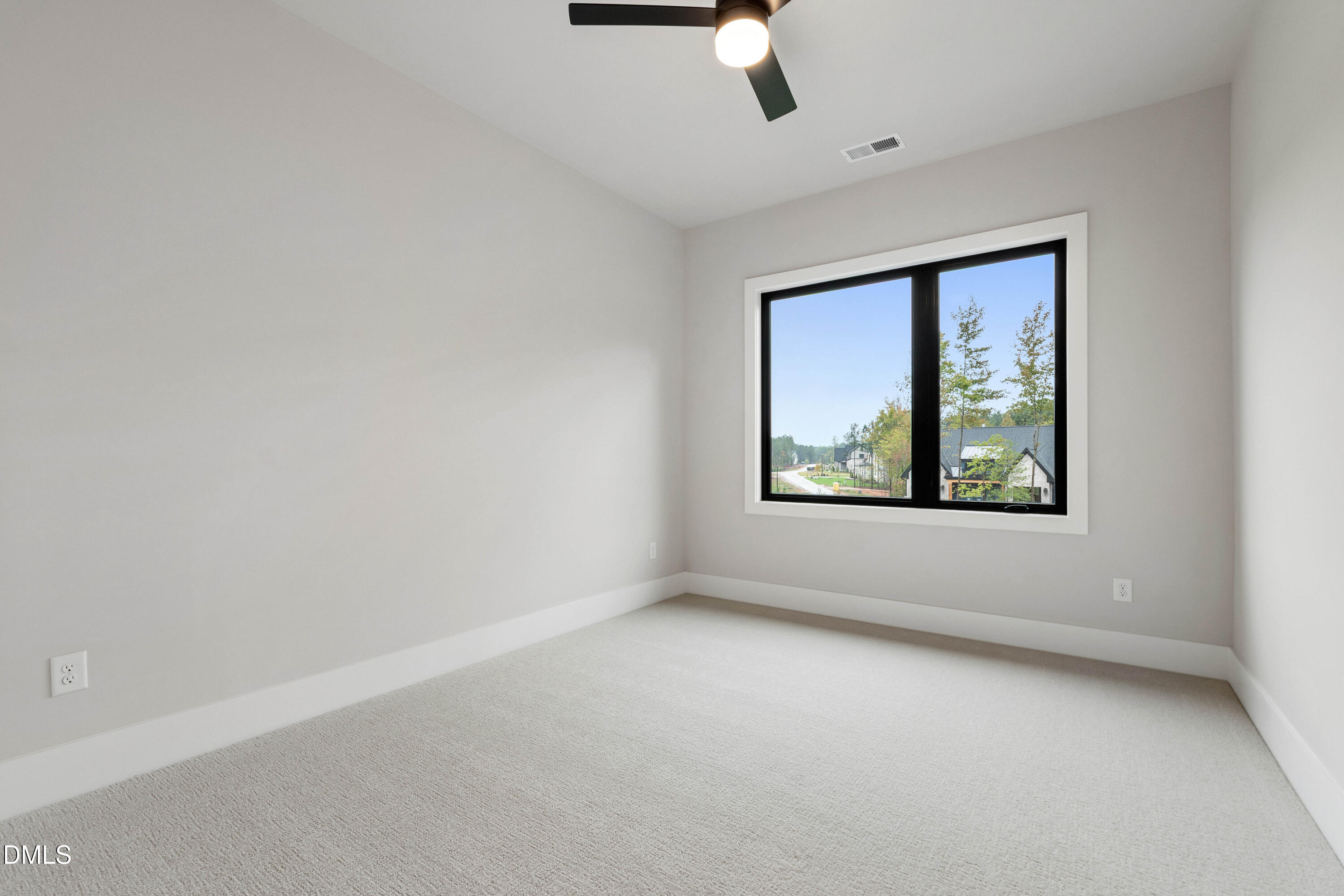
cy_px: 448
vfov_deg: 77.3
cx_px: 672
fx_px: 560
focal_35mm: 15
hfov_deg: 100.4
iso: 100
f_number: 8
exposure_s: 1/6
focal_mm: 10
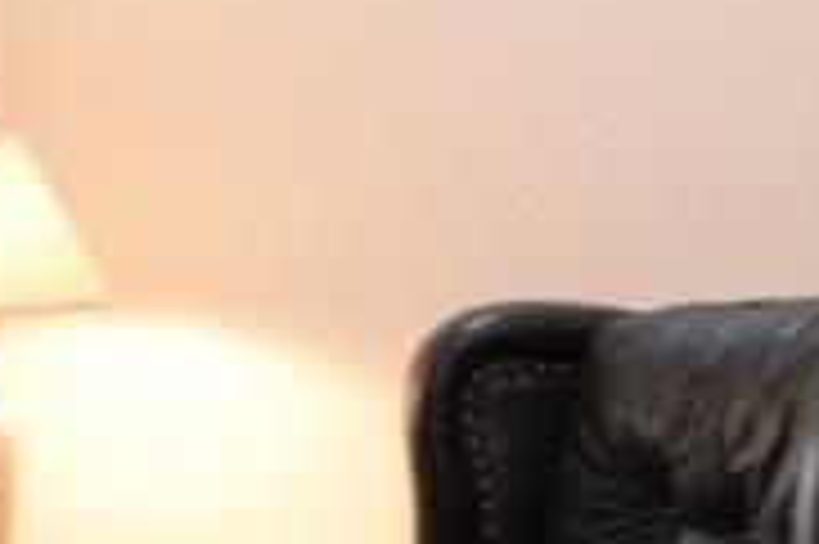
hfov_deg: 19.5
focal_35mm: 93
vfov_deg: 14.7
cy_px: 209
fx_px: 2110
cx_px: -356
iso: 500
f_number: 11
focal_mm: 11
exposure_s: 1/2
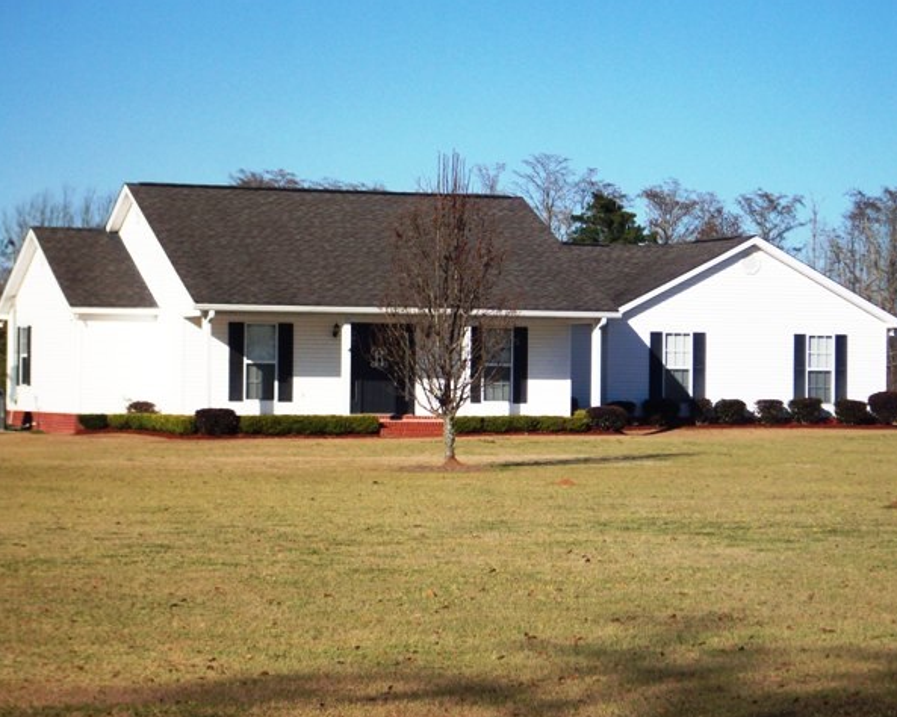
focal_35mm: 117
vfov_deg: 13.2
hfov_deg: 16.4
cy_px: 360
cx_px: 457
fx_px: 3105
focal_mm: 18.6
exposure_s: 1/199
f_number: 10.4
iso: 80
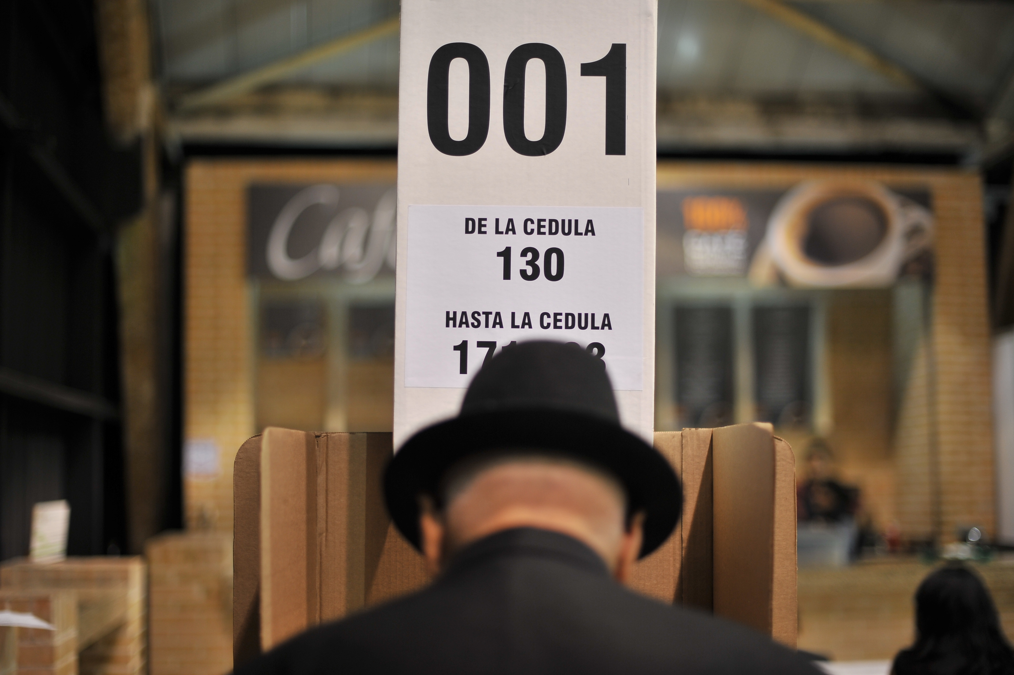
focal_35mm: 52
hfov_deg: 38.2
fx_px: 1464
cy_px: 340
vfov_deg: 26.0
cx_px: 502
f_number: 1.6
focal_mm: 50
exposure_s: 1/160
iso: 400
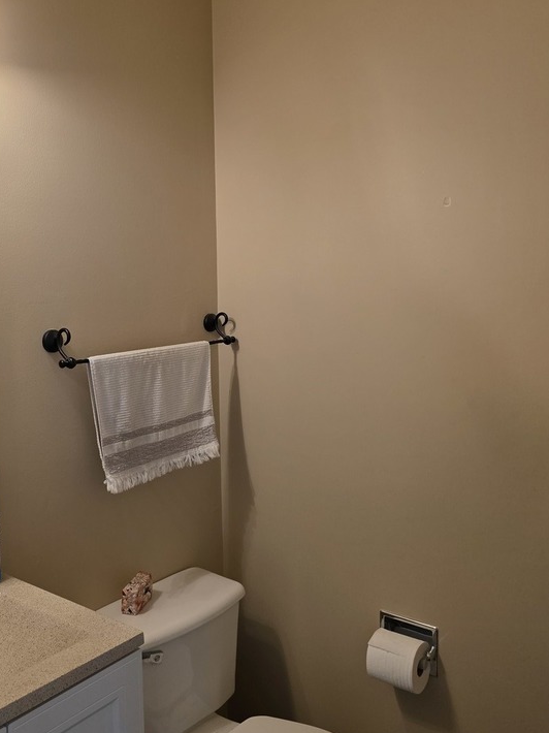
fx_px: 741
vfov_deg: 52.6
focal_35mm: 35
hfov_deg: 40.2
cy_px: 342
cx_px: 182
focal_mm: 6.3
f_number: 1.7
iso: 200
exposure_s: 1/120
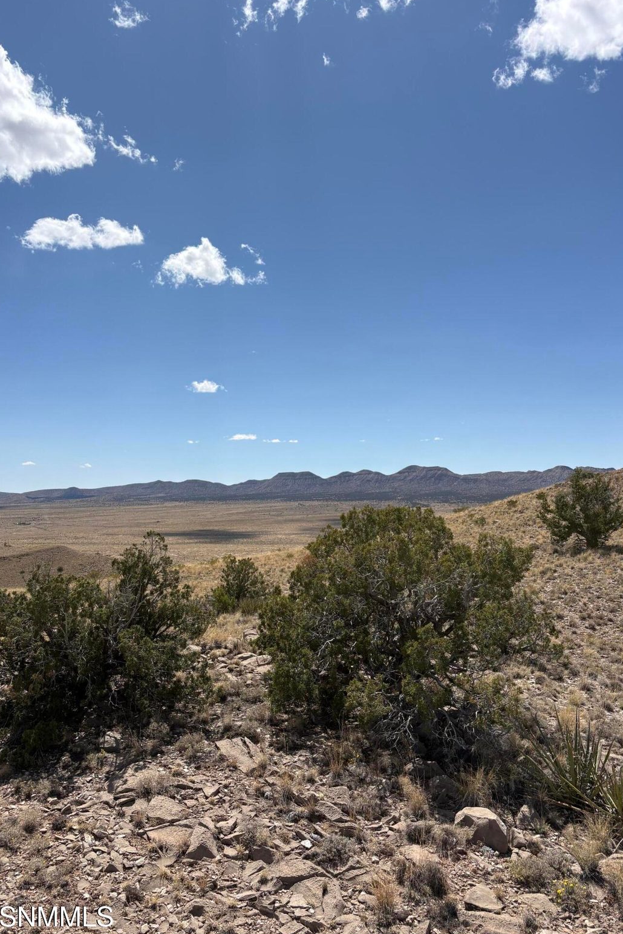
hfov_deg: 46.3
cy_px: 478
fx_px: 727
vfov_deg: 65.5
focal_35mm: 28
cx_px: 271
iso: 50
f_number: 1.6
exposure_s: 1/5814
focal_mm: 5.96
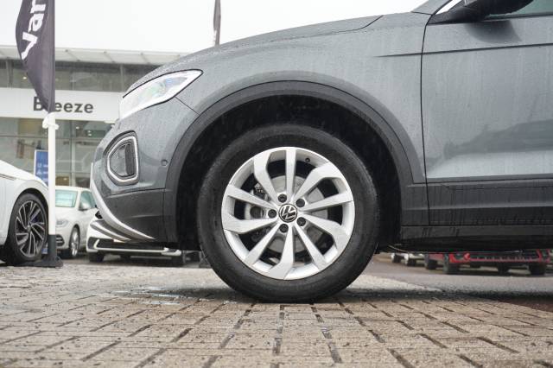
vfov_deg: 24.4
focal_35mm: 56
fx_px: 852
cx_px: 276
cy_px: 184
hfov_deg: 36.0
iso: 400
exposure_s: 1/160
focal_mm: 37
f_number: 5.6
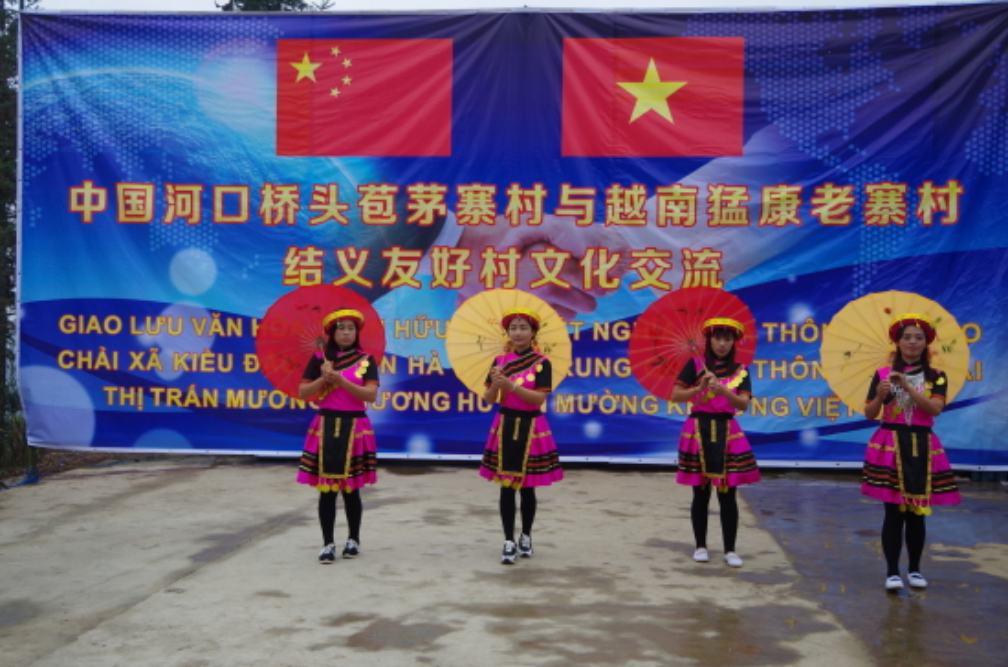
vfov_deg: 31.7
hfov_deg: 46.5
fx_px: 1173
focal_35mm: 42
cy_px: 334
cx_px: 504
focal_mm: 28
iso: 100
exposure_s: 1/80
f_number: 4
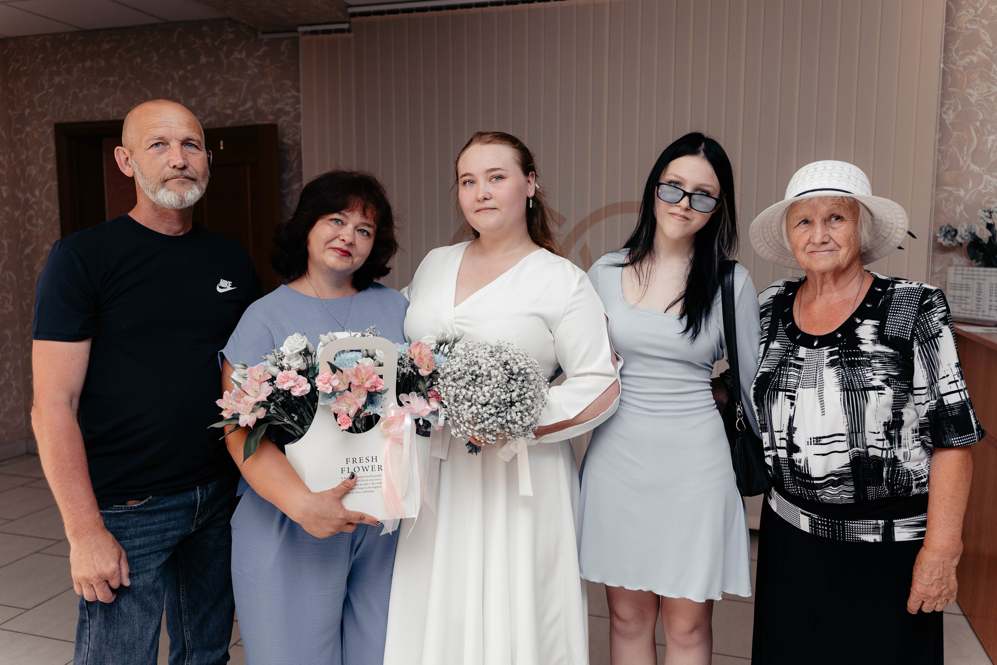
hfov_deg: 64.8
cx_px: 505
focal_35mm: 28
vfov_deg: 45.9
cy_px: 328
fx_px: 786
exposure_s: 1/200
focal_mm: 28
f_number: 2.8
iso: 50
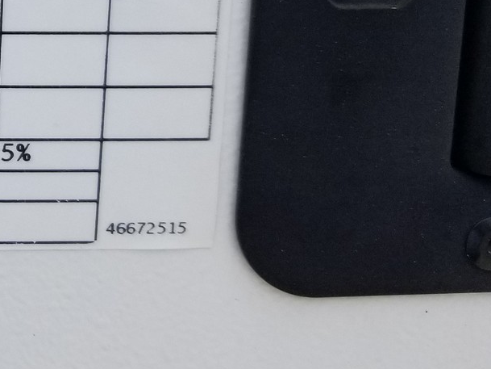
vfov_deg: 16.5
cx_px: -301
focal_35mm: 86
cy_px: -65
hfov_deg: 19.1
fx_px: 1220
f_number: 1.7
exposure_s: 1/2216
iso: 50
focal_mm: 4.25
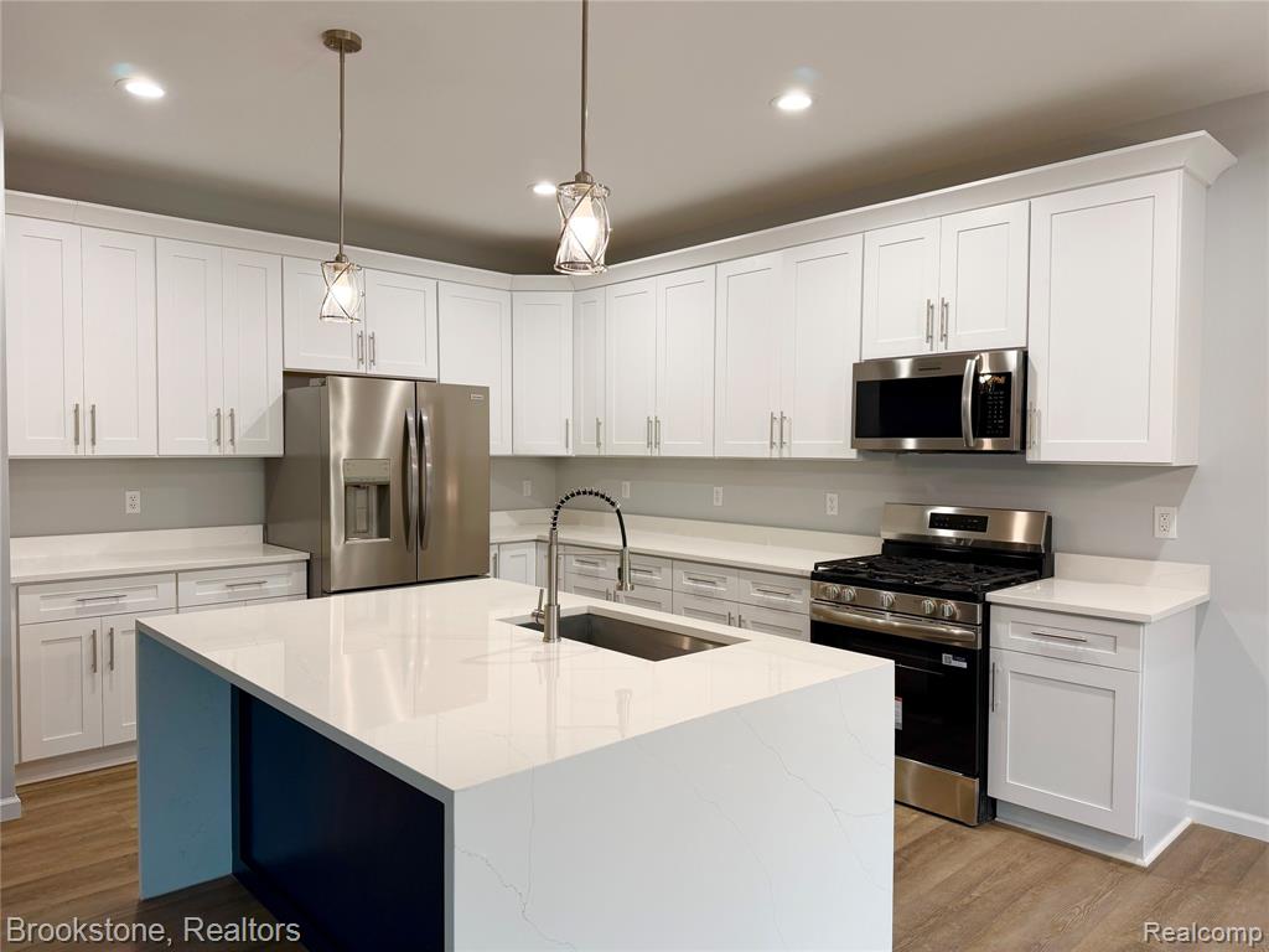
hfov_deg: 71.6
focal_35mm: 24
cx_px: 634
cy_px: 476
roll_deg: -0.1
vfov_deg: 56.8
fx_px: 880
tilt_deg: -2.1
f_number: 1.78
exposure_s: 1/120
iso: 125
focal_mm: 6.76
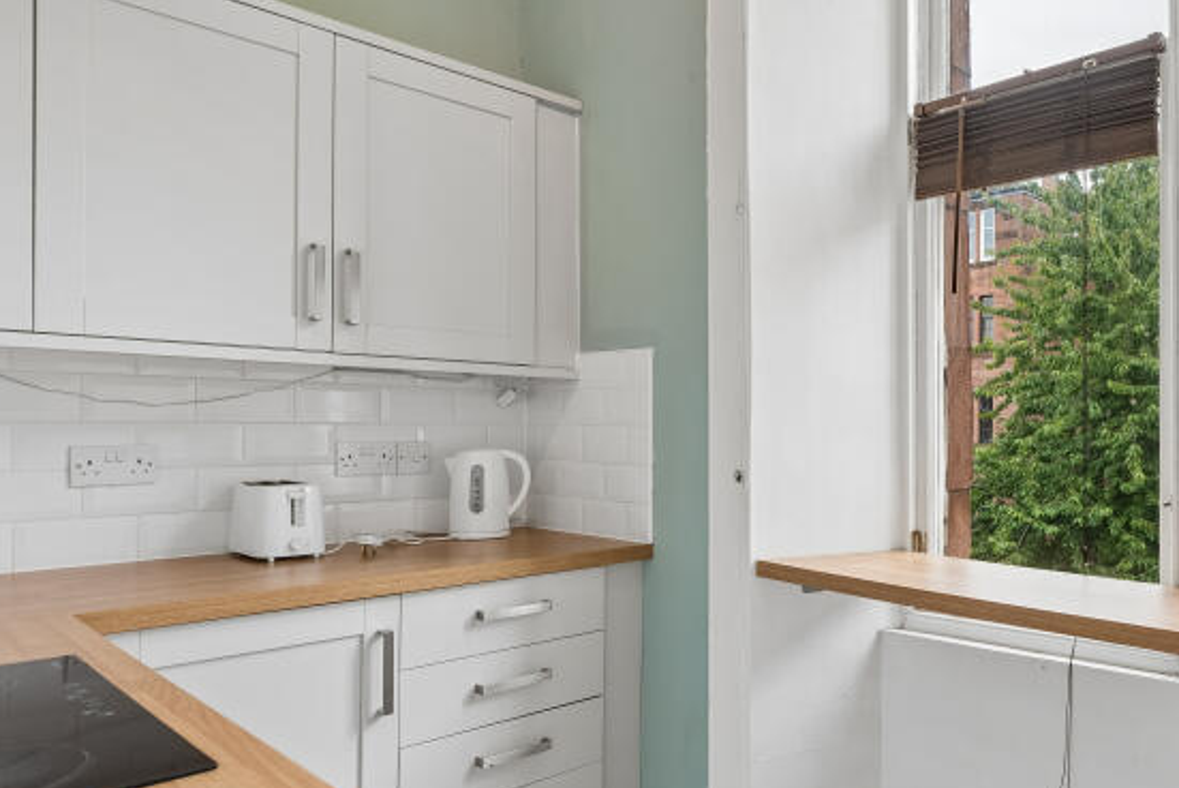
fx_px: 852
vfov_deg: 49.5
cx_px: 873
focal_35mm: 26
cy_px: 438
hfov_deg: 65.5
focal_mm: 14
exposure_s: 1/100
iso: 320
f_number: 5.6
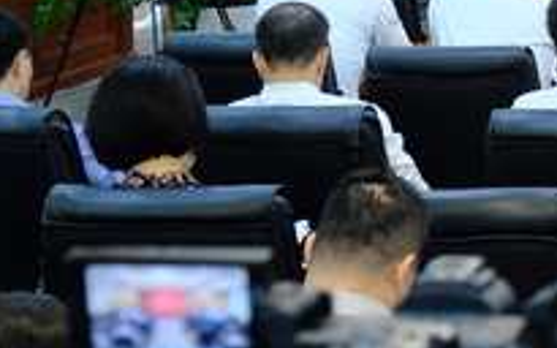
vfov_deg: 8.4
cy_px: -230
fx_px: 2292
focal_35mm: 151
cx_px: 967
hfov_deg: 12.7
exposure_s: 1/125
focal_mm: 25.4
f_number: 4
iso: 1600
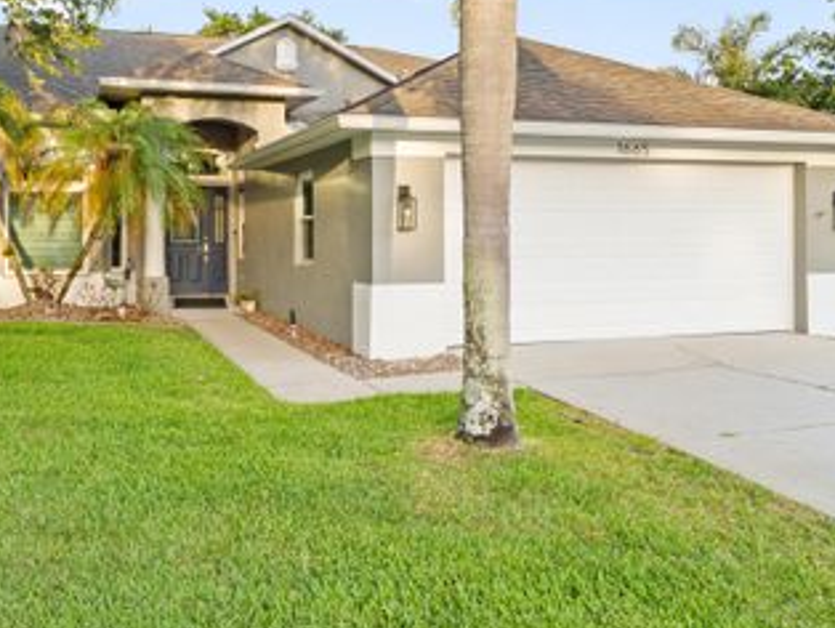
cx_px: 356
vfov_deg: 40.5
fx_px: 845
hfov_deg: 52.4
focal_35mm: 35
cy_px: 246
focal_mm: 11
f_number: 5
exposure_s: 1/50
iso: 200
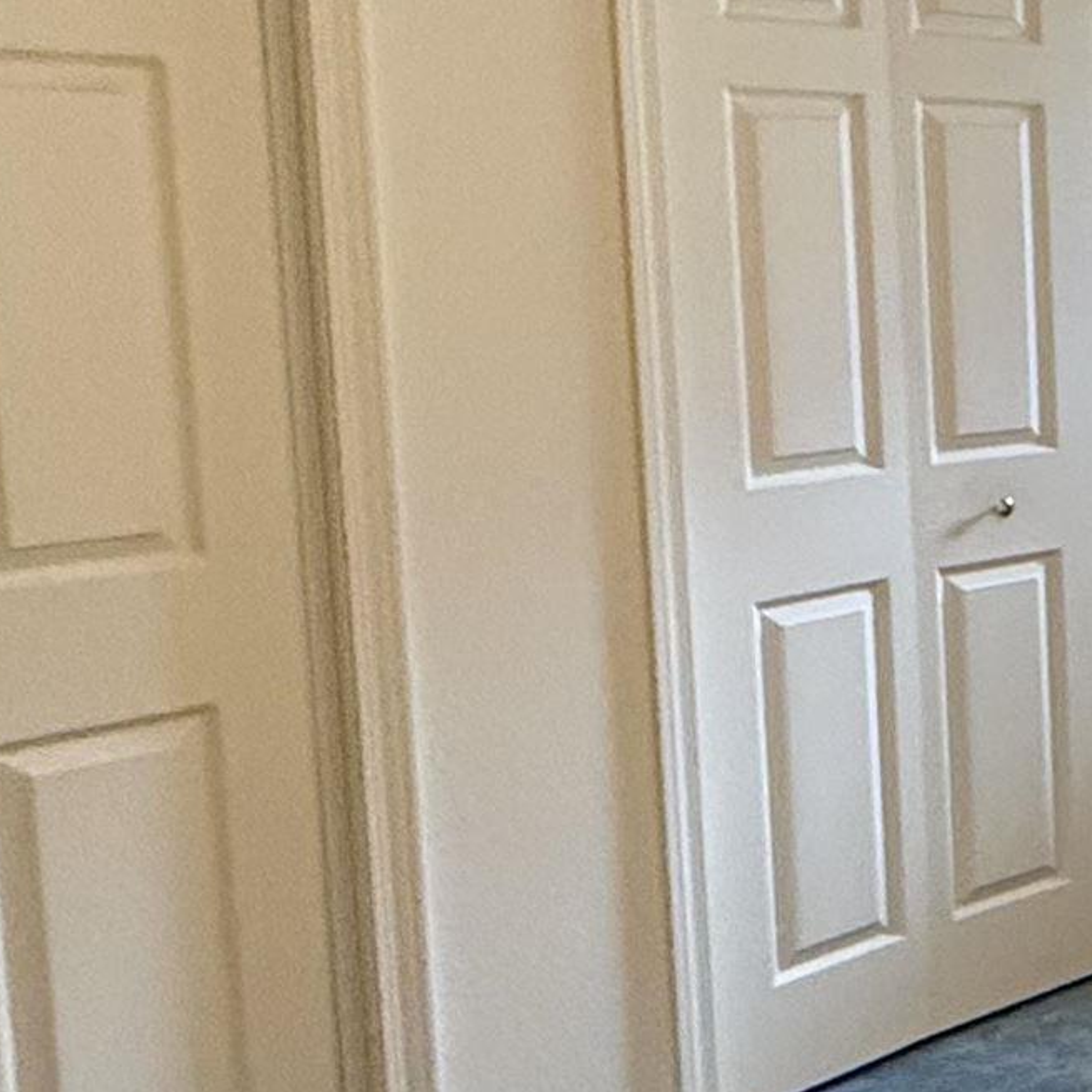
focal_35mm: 58
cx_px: 2296
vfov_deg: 29.4
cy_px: 387
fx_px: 2070
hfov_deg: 17.8
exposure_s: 1/60
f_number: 2.2
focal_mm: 2.22
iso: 500
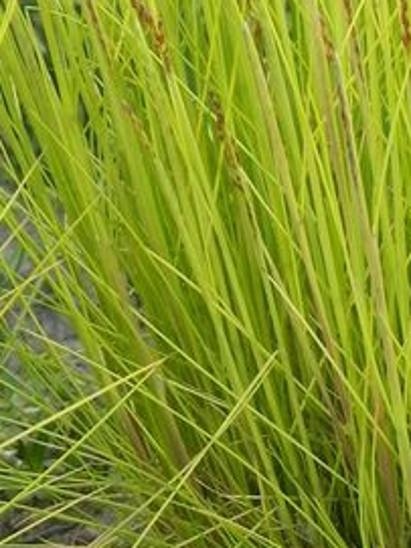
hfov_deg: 7.6
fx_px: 3089
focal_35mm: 195
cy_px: 24
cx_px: 415
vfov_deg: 10.1
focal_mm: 11.8
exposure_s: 1/20
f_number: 4
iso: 160
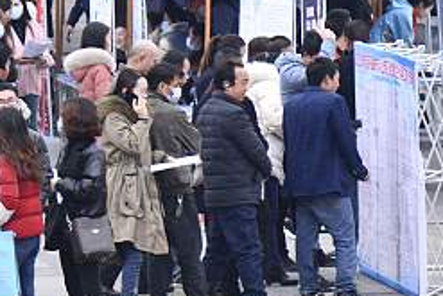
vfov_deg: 2.7
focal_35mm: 510
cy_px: -222
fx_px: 6279
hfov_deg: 4.0
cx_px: -190
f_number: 4.5
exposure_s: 1/400
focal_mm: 105
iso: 250
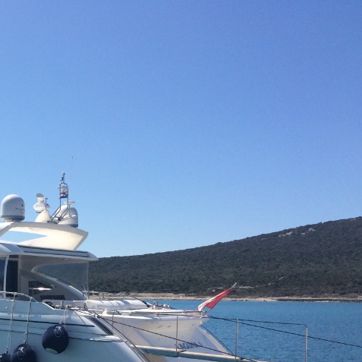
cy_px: 284
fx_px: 651
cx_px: -11
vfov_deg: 30.4
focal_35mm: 55
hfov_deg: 28.9
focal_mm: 4.15
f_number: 2.2
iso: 32
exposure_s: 1/3425
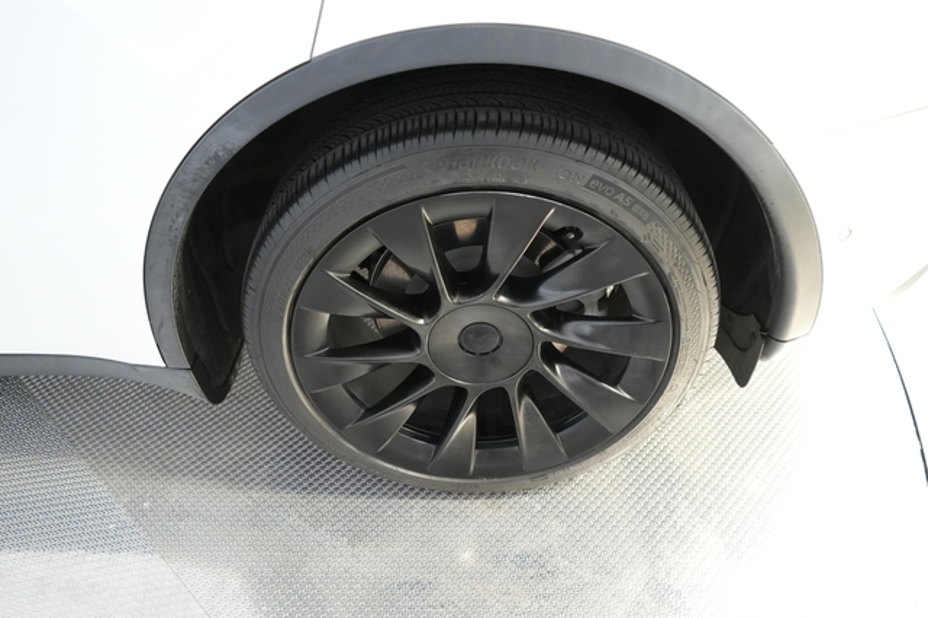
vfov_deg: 46.4
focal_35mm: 28
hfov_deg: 65.5
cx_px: 464
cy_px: 309
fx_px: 721
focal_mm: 28
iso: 4000
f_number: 2.8
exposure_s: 1/250
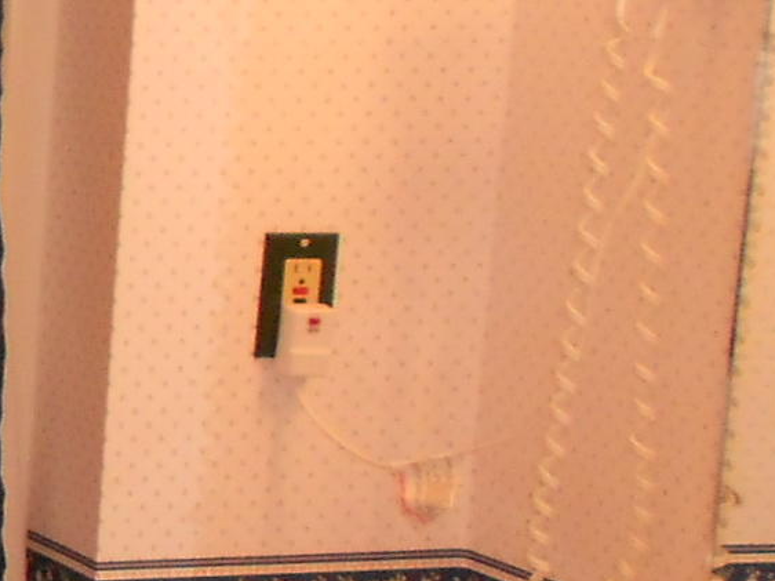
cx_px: -974
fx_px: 2685
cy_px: 368
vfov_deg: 12.3
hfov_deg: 13.1
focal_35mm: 120
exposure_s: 1/25
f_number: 3.2
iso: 200
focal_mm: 4.6
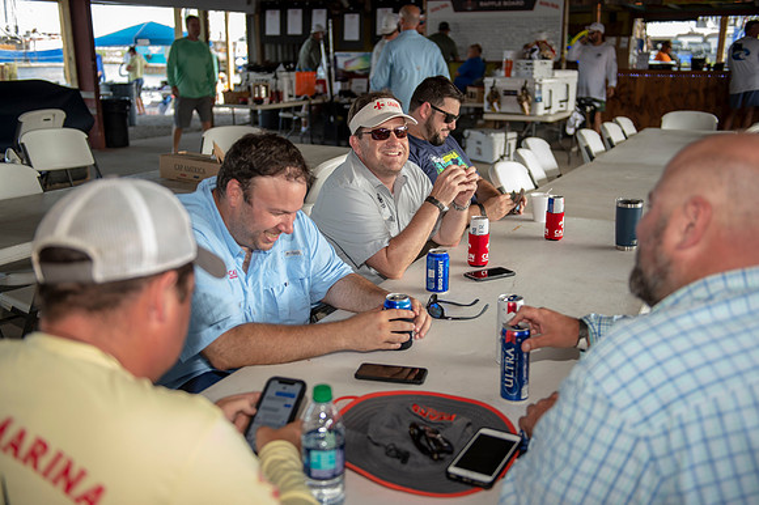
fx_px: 801
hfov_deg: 50.7
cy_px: 252
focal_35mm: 38
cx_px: 380
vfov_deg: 35.0
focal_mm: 38
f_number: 2.8
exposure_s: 1/60
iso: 50
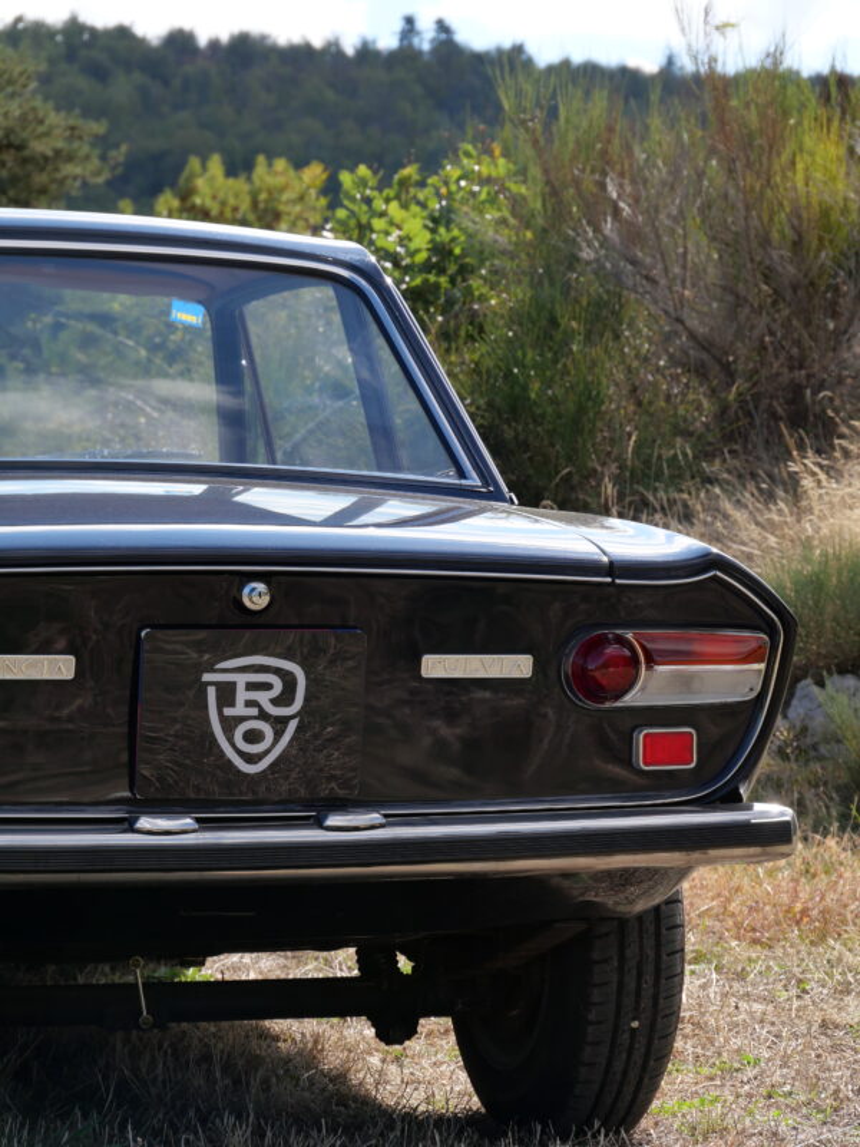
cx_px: 430
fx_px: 3975
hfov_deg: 12.3
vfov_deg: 16.4
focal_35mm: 120
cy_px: 574
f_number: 7.1
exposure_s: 1/400
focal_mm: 60
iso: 200
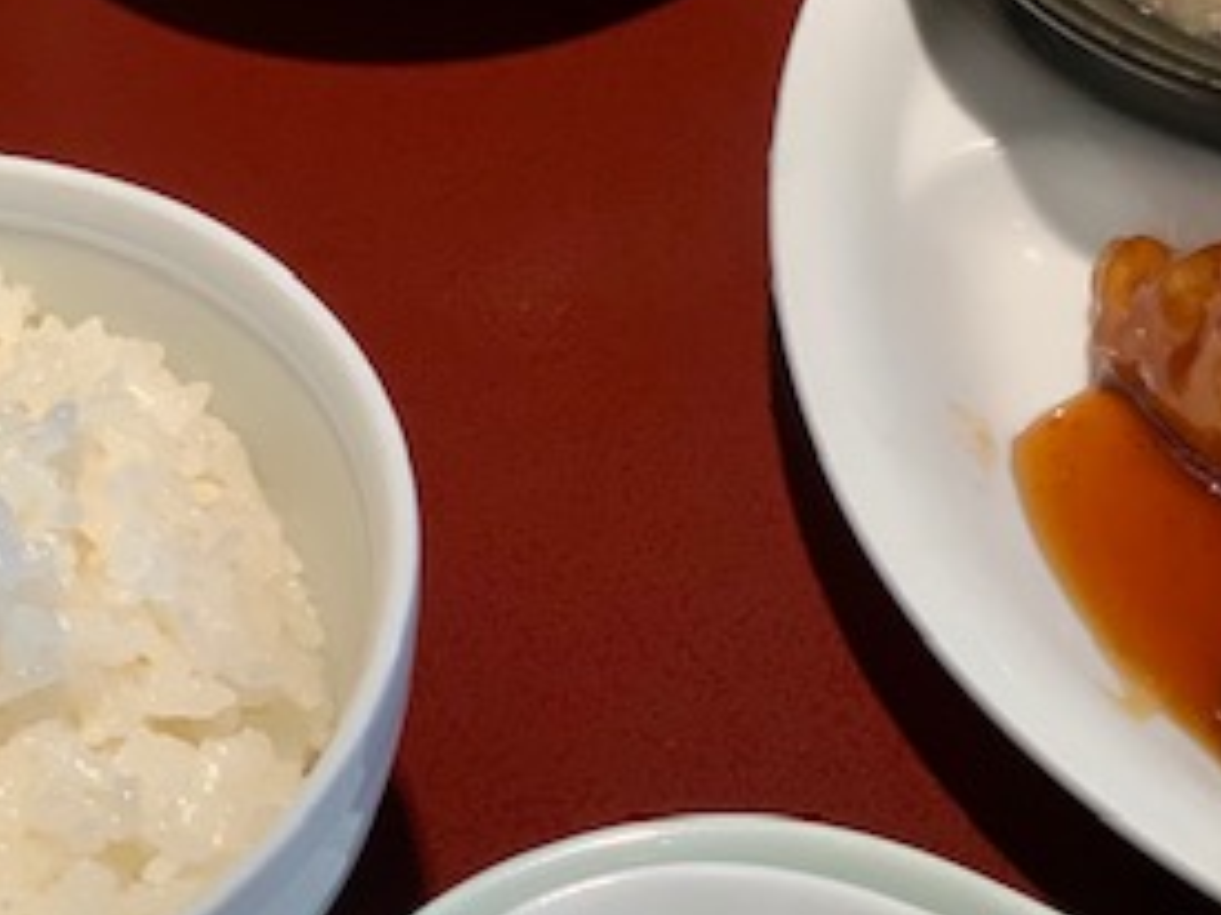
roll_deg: -2.8
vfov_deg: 12.2
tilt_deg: -44.8
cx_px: 1261
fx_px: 4266
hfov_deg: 15.9
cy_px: 98
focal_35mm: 121
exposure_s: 1/60
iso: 64
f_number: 2.4
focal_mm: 6
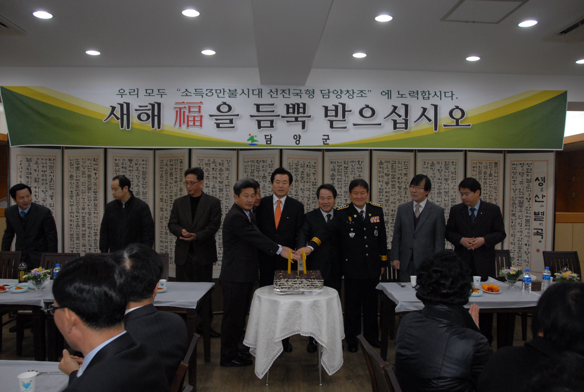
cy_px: 196
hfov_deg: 61.8
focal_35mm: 30
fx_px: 488
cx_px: 292
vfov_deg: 43.8
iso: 640
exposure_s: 1/60
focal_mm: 20
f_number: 4.5
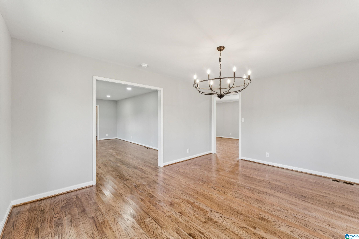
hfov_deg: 104.3
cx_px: 180
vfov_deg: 81.2
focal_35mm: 14
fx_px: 140
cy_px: 120
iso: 400
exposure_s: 1/10
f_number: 13
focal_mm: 14
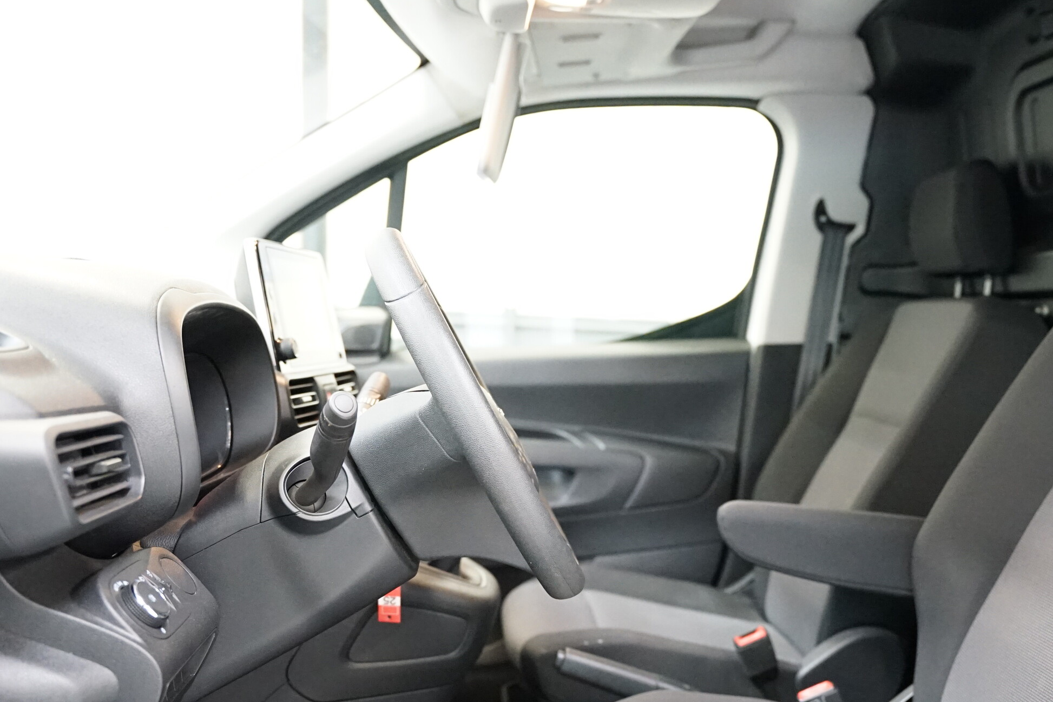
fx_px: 1082
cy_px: 495
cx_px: 613
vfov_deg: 35.4
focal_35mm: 37
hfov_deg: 51.7
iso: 5000
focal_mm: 24
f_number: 2.8
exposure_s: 1/60
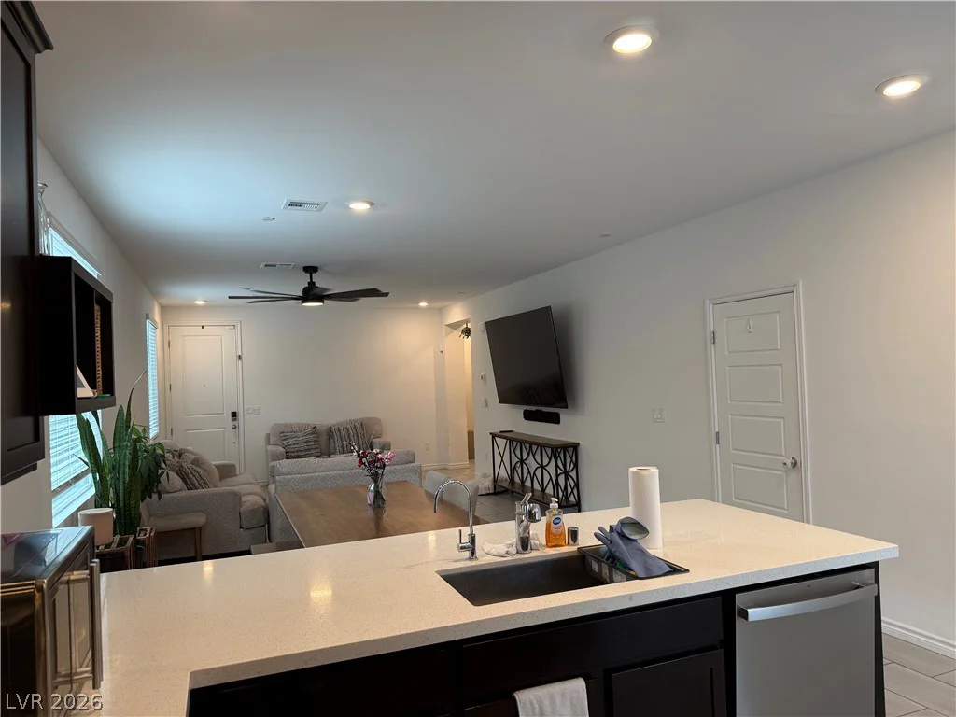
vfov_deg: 56.8
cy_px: 358
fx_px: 663
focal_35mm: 24
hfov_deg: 71.6
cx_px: 478
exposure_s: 1/120
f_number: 1.78
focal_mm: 6.76
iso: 125
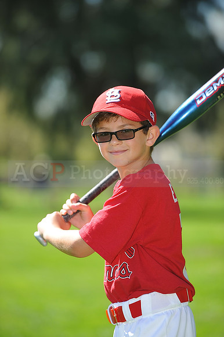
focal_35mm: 165
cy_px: 168
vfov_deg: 12.5
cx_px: 112
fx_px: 1542
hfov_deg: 8.3
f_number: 4.5
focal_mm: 165
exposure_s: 1/640
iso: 200
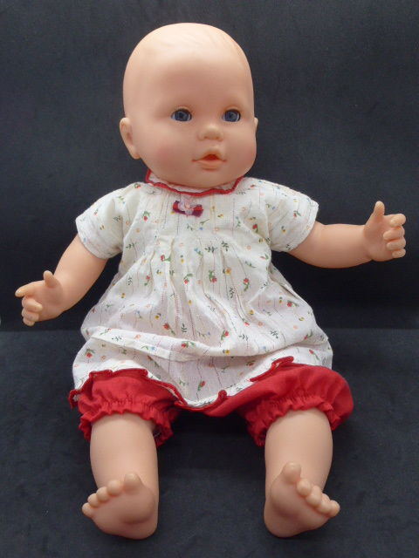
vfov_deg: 58.4
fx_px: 500
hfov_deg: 45.4
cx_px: 210
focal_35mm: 31
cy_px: 279
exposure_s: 1/60
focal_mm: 5.4
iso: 250
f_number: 3.6
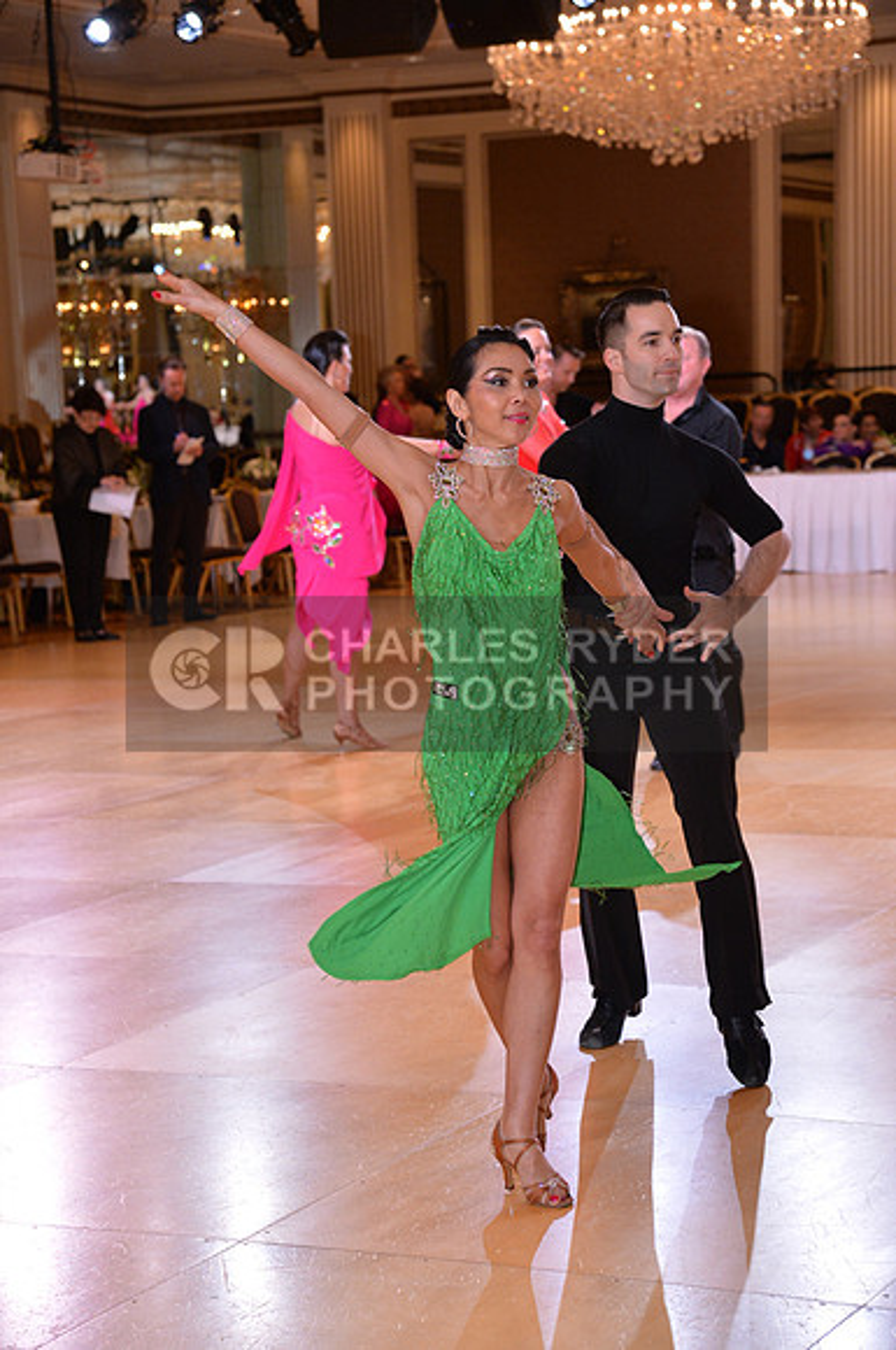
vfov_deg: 23.7
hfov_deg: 15.8
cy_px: 675
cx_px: 448
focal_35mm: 86
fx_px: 3220
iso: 1600
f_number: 5.6
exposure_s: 1/250
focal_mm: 86
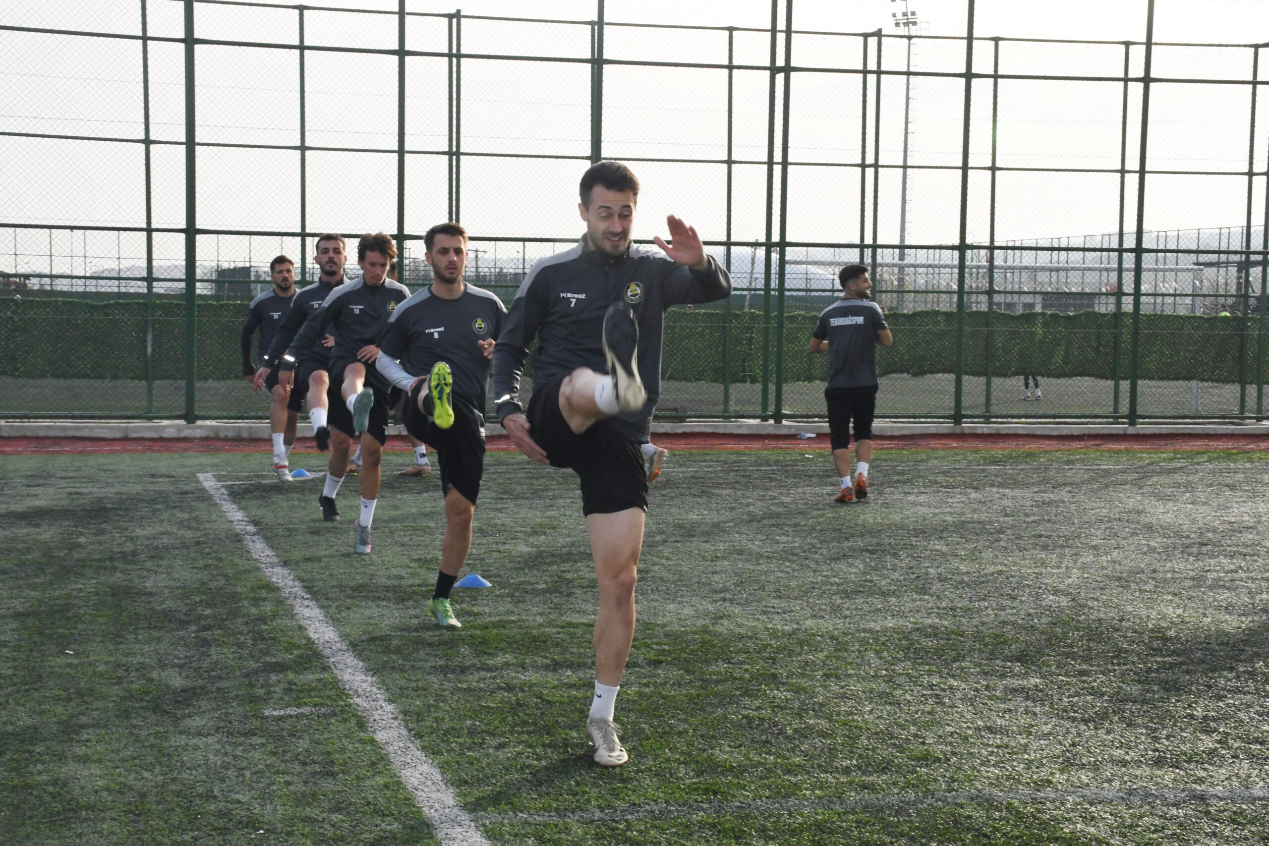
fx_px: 2115
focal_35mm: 60
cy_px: 423
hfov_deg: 33.4
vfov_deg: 22.6
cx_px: 634
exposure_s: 1/250
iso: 2500
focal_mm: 40
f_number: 20
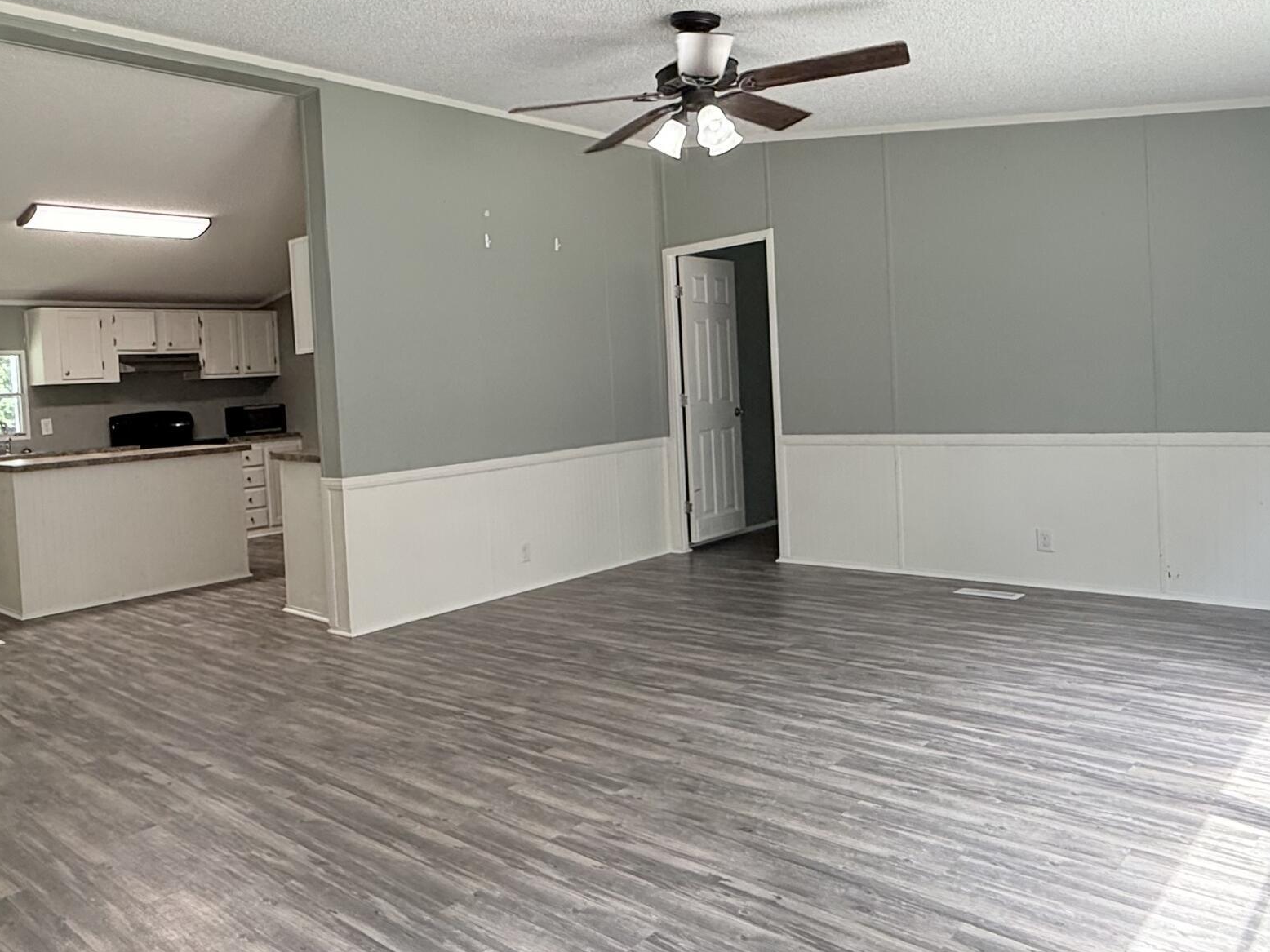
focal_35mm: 27
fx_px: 991
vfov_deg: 51.2
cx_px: 423
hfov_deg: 63.7
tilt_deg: -0.9
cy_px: 423
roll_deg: +3.1
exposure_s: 1/120
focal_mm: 2.22
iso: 160
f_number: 2.2
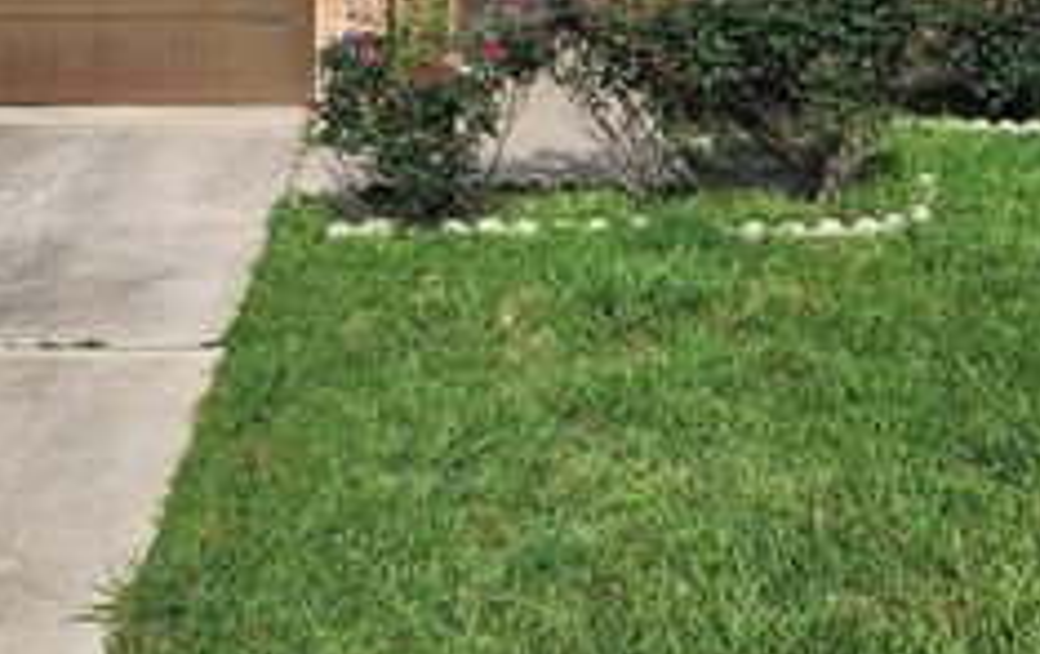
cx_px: 387
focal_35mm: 52
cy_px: -60
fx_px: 1476
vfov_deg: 23.5
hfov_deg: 38.6
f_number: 1.8
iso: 12
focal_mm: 6.4
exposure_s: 1/775
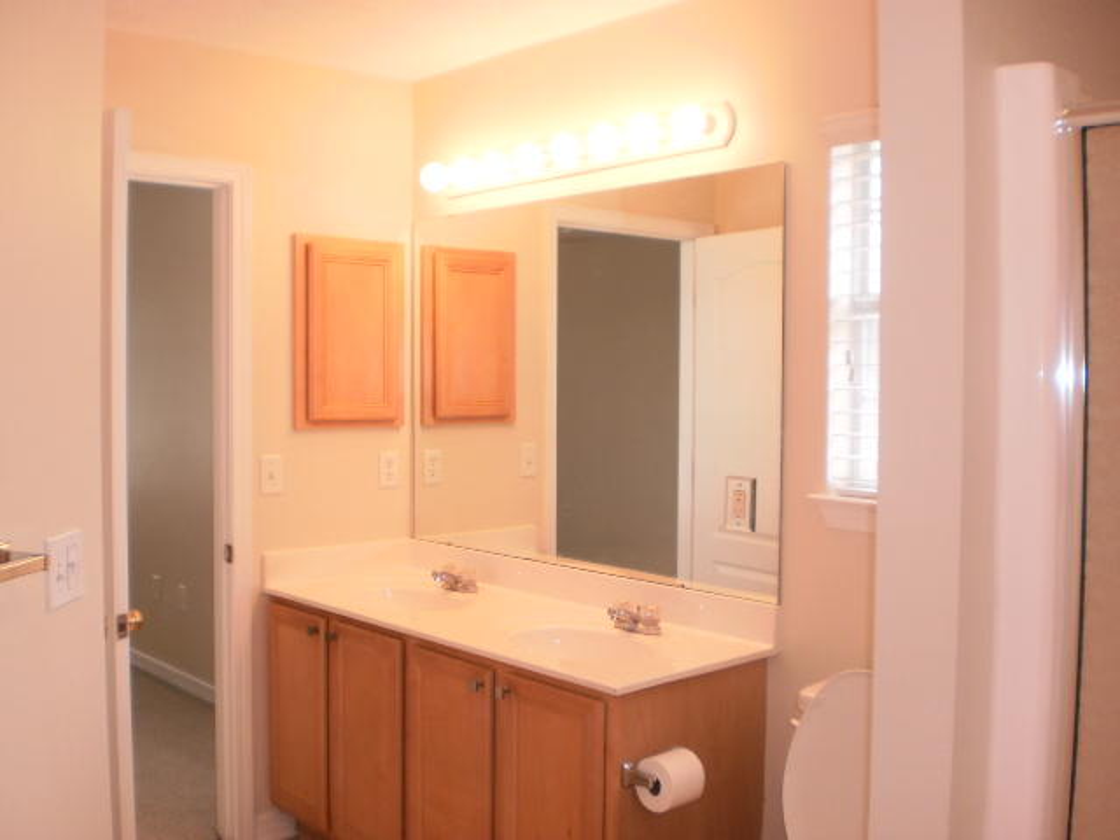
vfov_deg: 39.7
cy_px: 420
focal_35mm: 36
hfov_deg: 51.4
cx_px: 560
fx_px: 1165
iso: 100
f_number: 3.1
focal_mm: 6.3
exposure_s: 1/30
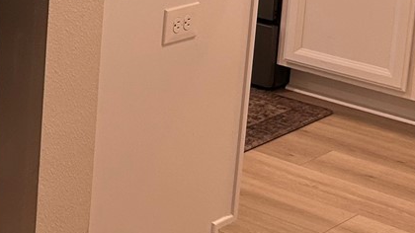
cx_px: -218
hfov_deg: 17.6
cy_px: -68
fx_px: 1188
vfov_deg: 10.9
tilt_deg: -11.4
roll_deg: +0.0
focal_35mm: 108
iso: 100
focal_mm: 5.7
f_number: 1.5
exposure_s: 1/120
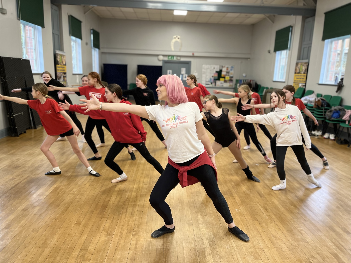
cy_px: 132
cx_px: 176
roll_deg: -1.1
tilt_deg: -12.5
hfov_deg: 67.3
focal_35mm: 26
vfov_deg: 53.1
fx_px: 264
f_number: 1.6
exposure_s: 1/50
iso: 100
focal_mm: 5.1
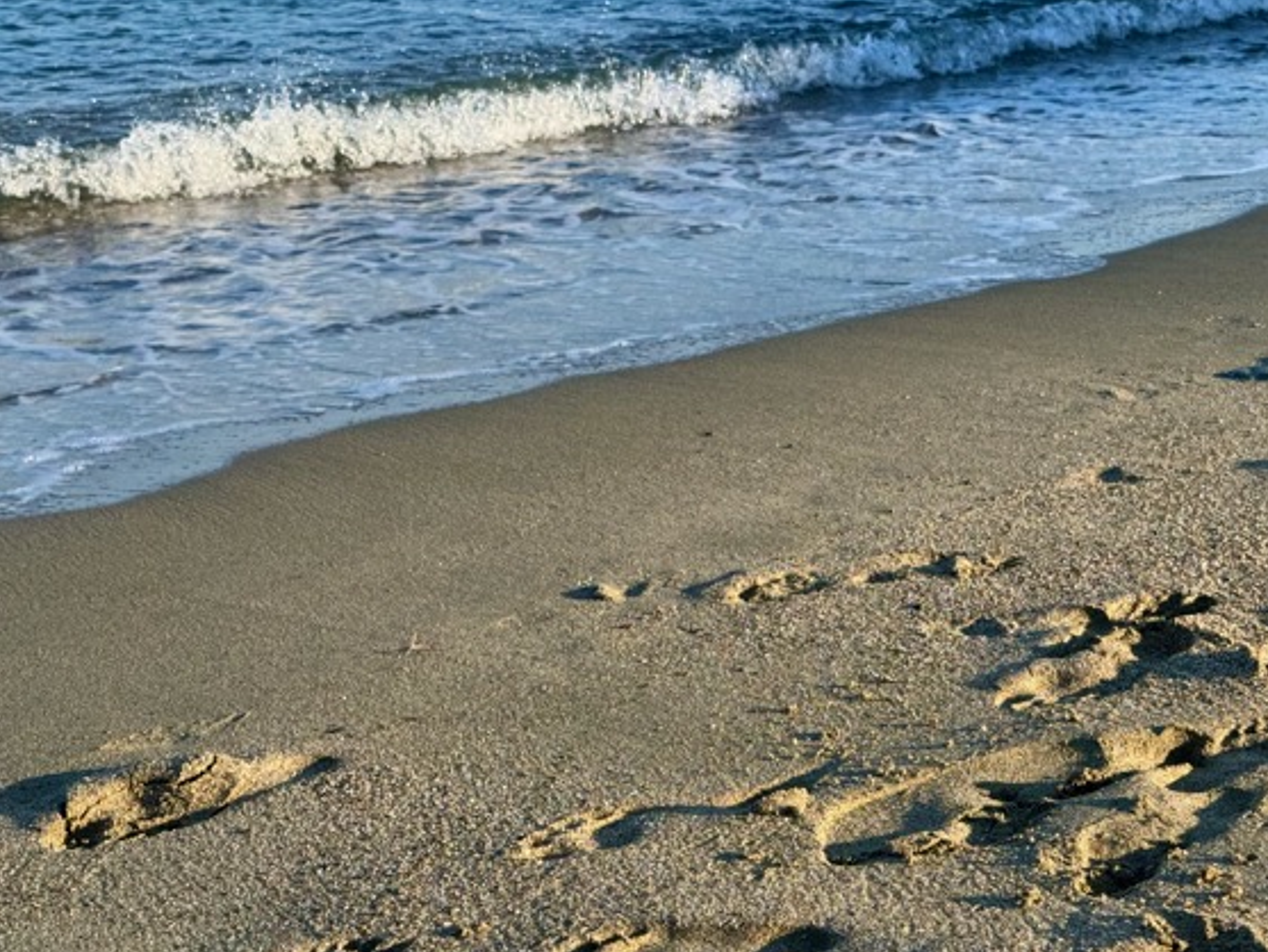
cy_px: 590
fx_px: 2272
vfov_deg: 23.6
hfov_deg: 31.0
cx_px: 817
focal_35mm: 62
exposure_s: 1/2045
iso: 64
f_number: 1.78
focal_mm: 6.76
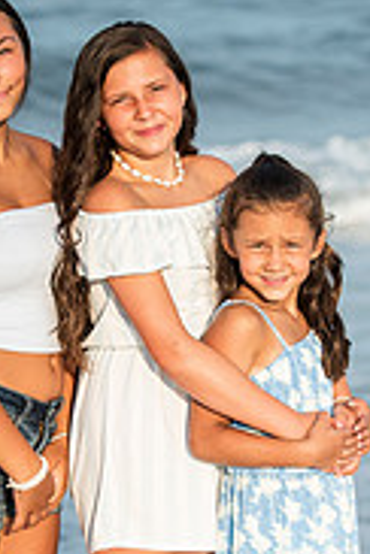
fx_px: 3114
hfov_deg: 6.8
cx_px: 133
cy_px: 339
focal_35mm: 202
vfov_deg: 10.2
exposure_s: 1/4000
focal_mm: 82
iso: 250
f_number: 3.2
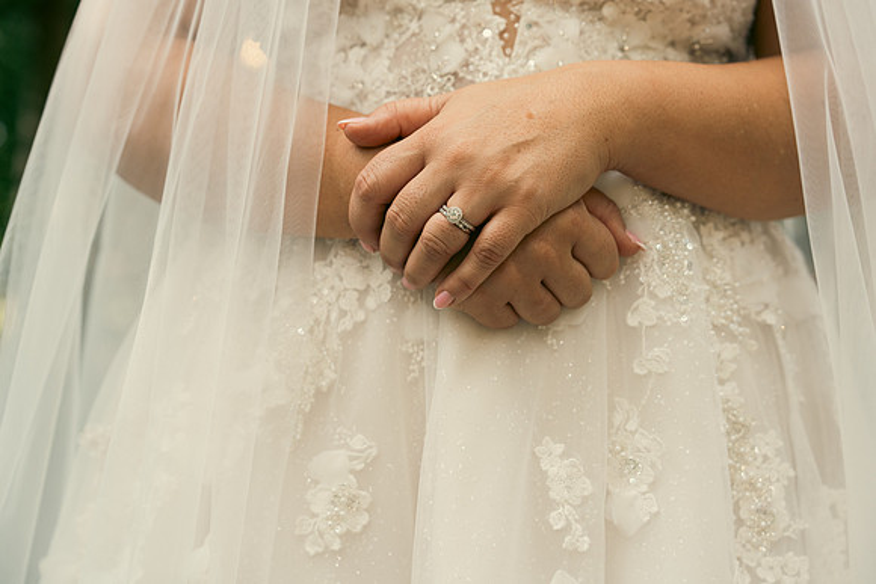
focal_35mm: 52
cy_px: 292
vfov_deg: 26.0
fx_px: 1266
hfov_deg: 38.2
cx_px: 438
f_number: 3.5
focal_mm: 52
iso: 250
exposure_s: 1/200
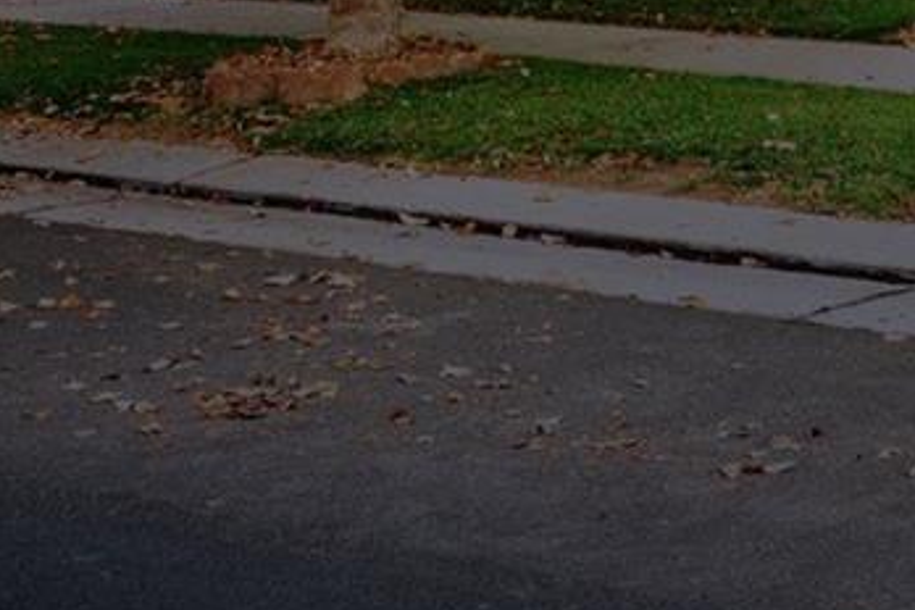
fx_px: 2338
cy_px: -310
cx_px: 1678
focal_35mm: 92
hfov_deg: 17.6
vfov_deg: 13.9
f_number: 7.1
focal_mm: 20
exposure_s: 1/60
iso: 125
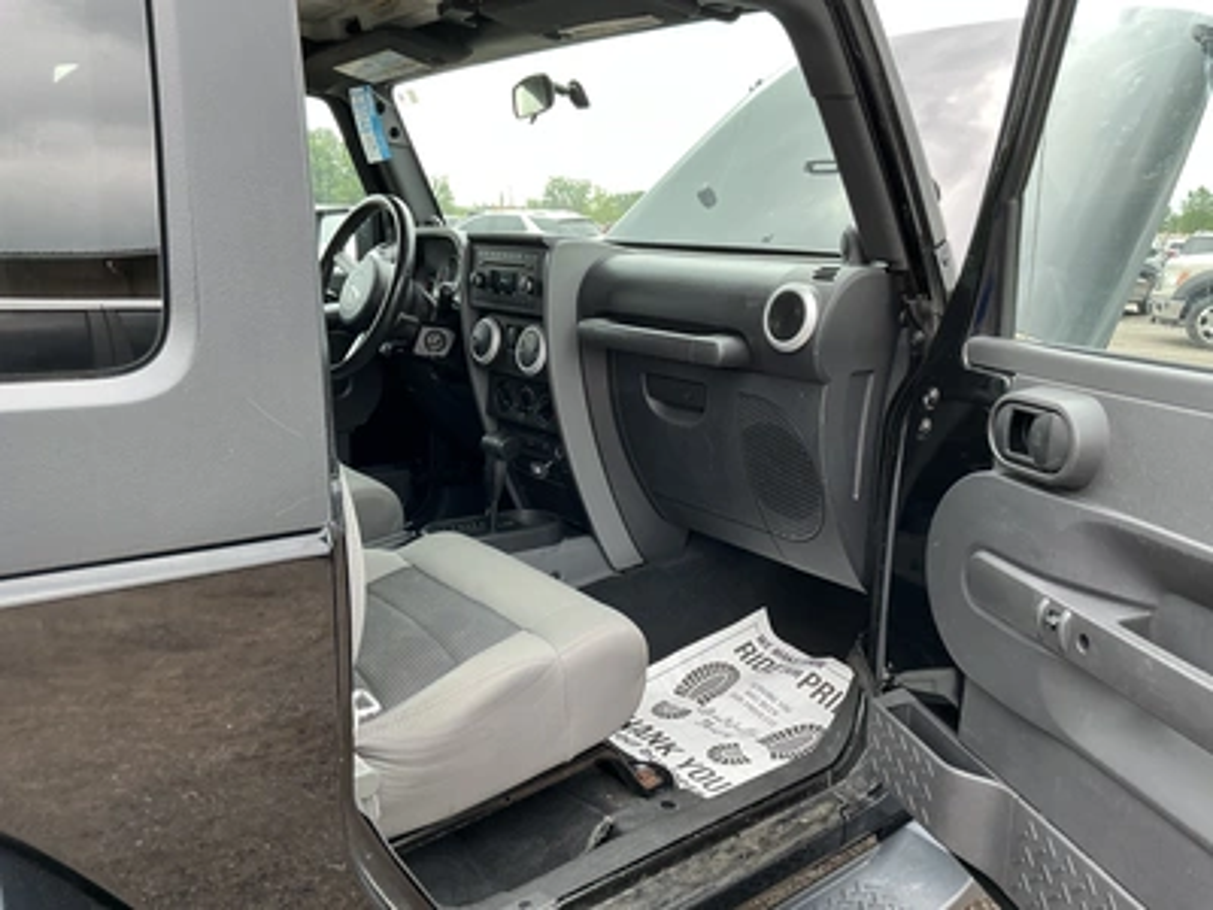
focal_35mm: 28
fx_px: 981
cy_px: 455
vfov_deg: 49.7
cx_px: 606
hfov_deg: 63.4
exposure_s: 1/122
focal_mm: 3
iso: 32
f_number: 1.8
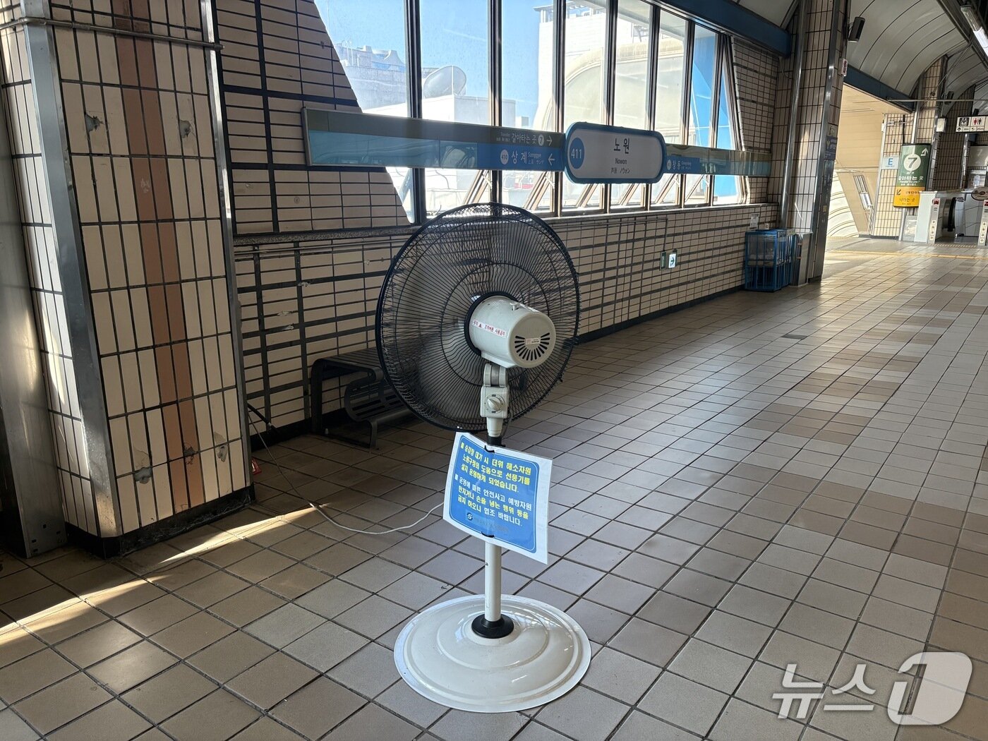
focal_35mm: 26
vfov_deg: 53.1
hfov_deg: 67.3
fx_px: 742
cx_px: 494
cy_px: 370
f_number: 1.6
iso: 125
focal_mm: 5.96
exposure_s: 1/240
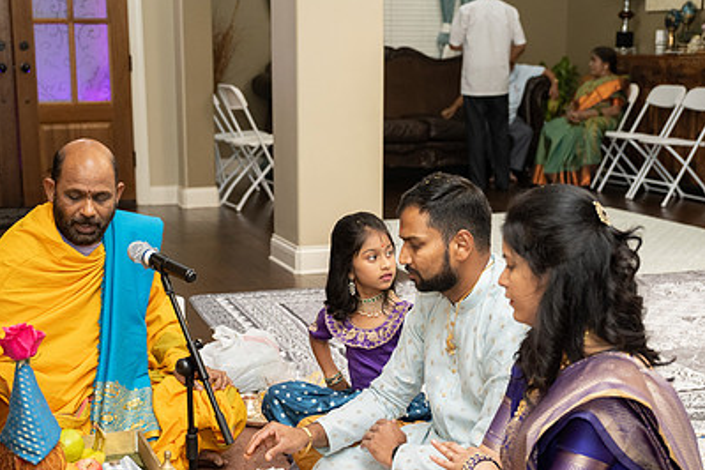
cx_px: 380
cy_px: 308
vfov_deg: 22.9
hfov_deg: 33.9
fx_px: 1155
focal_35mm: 59
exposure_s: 1/160
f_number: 3.2
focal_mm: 39
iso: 1000
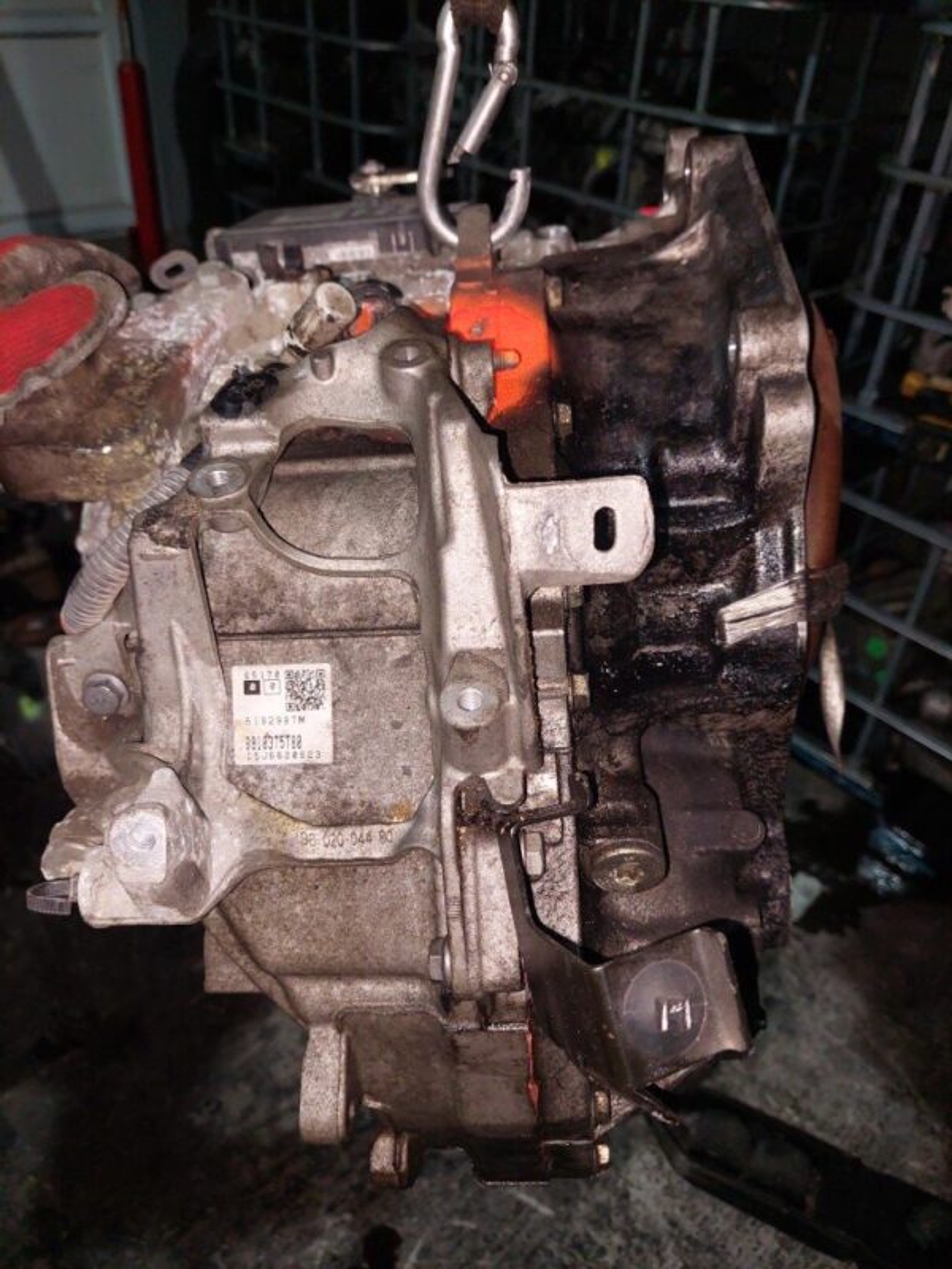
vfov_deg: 69.4
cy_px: 634
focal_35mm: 25
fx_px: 917
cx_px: 476
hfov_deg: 54.9
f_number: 1.8
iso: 250
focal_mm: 5.23
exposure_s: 1/100
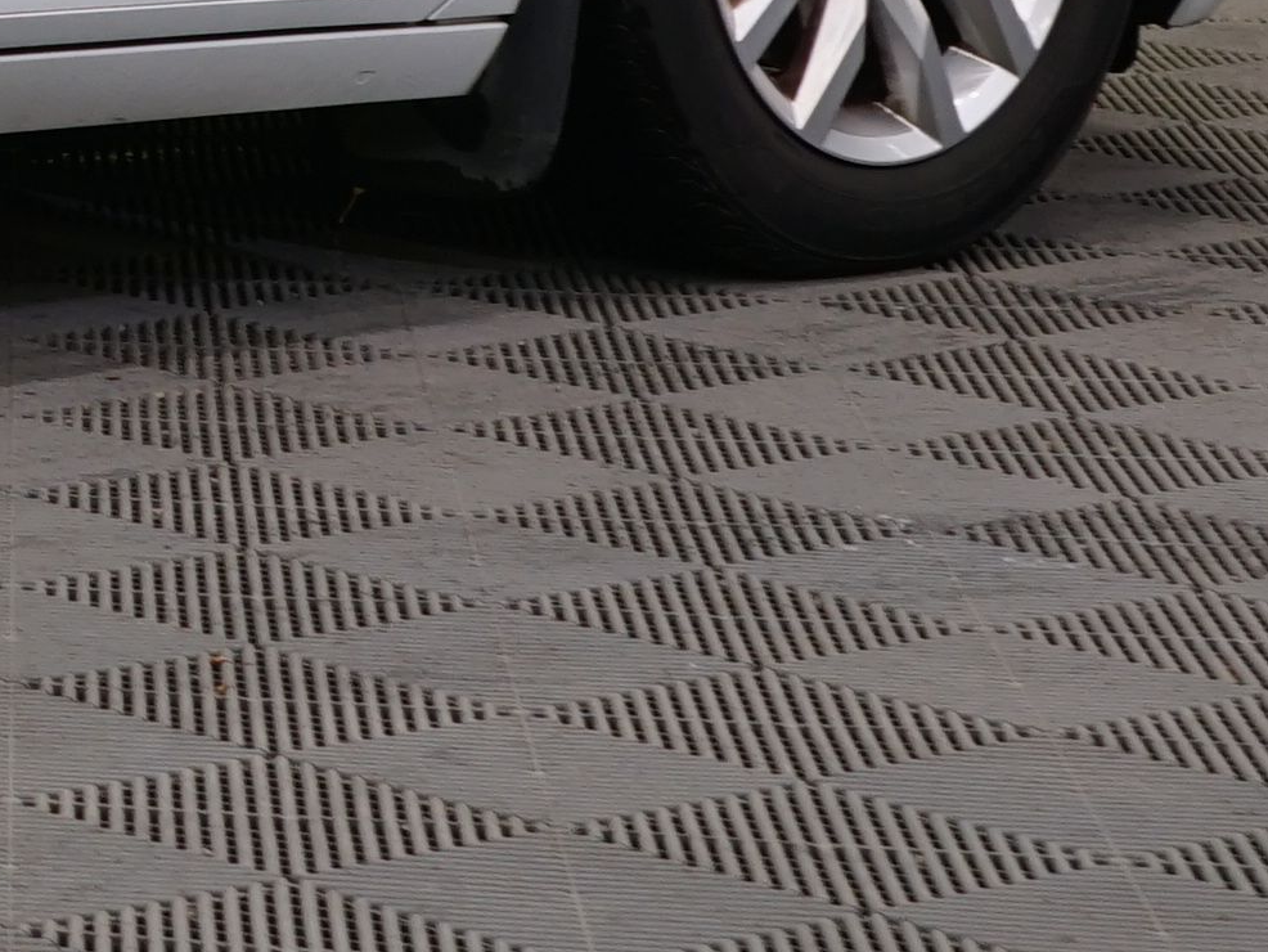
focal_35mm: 193
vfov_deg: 7.5
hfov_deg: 9.2
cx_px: -1739
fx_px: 7071
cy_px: -571
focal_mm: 33
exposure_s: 1/25
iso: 400
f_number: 5.6
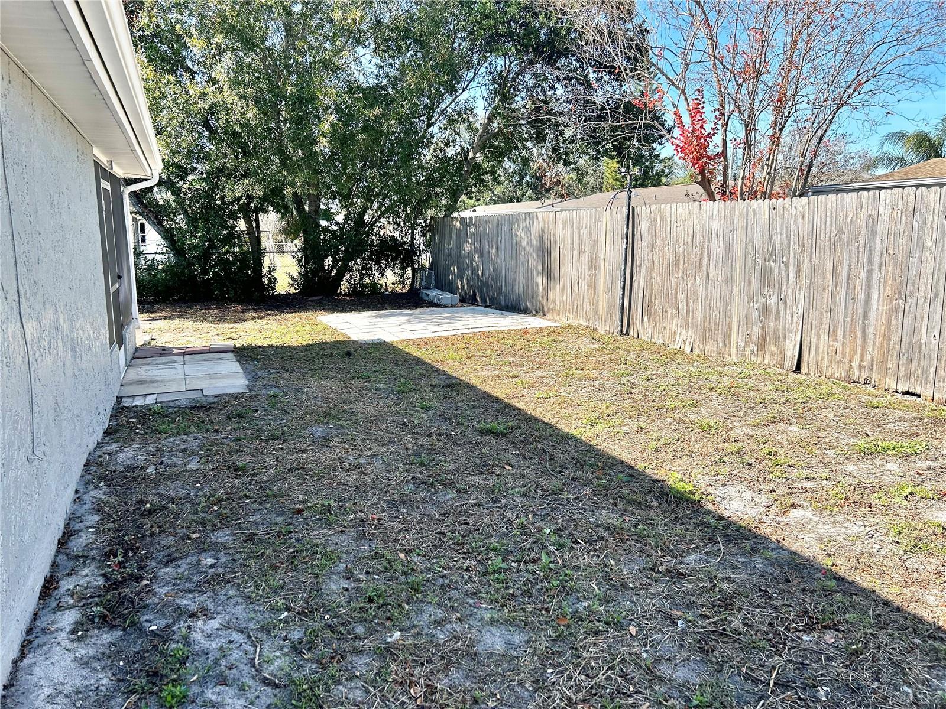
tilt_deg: -11.1
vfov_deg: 53.1
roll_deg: -0.9
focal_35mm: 26
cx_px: 473
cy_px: 354
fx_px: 711
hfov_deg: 67.3
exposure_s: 1/1698
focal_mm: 5.7
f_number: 1.5
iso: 50
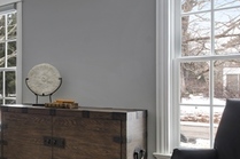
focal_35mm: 46
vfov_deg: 29.2
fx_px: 306
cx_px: -39
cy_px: 91
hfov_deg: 35.1
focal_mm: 15
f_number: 8
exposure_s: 4
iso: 100
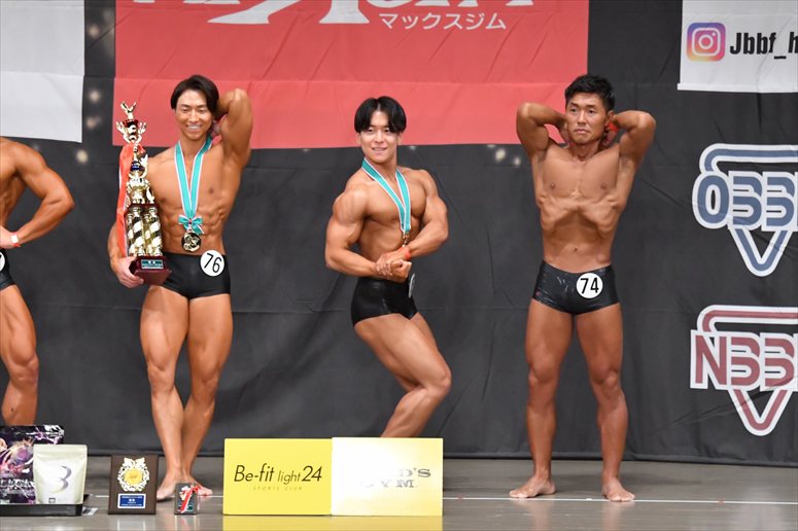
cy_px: 266
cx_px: 399
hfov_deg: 9.5
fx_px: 4808
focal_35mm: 217
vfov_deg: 6.3
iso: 6400
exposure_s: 1/400
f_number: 5.6
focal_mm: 145
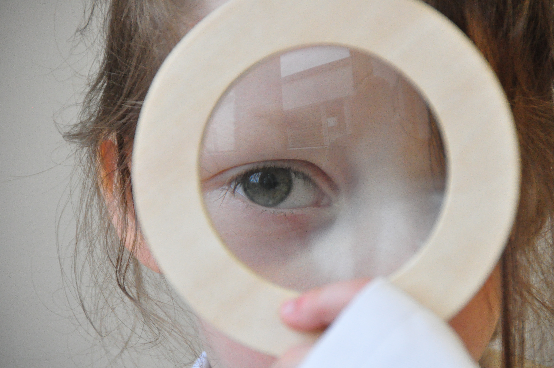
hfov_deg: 6.9
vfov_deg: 4.6
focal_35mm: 300
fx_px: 4611
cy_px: 184
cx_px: 277
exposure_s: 1/250
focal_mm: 200
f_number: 6.3
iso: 3200
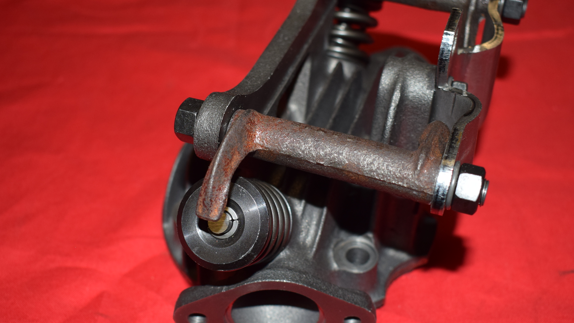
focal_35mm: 47
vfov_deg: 25.4
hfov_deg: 43.7
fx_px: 715
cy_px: 164
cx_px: 294
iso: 400
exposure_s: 1/200
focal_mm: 24
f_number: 5
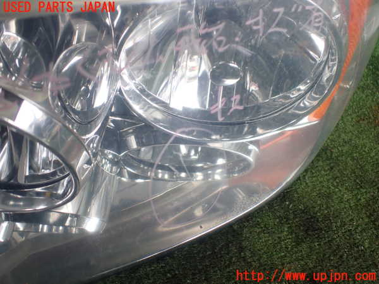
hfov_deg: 60.0
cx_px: 190
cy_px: 142
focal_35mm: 30
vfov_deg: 46.8
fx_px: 328
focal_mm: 5.4
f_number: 2.3
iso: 200
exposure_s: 1/125
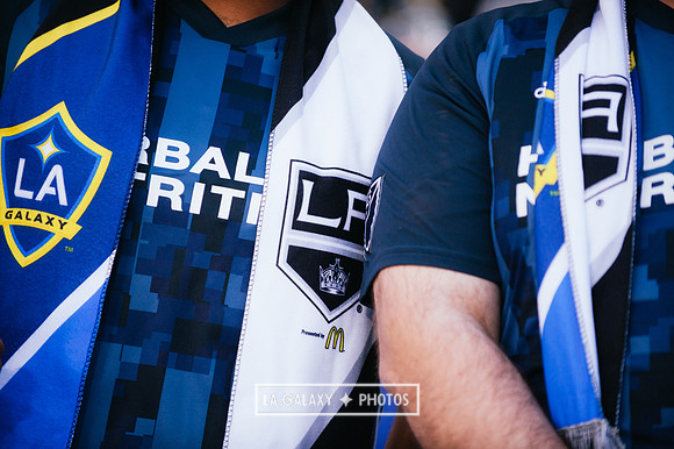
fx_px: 3181
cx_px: 337
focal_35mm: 170
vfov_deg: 8.1
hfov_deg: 12.1
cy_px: 224
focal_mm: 170
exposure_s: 1/1000
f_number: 2.8
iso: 1600
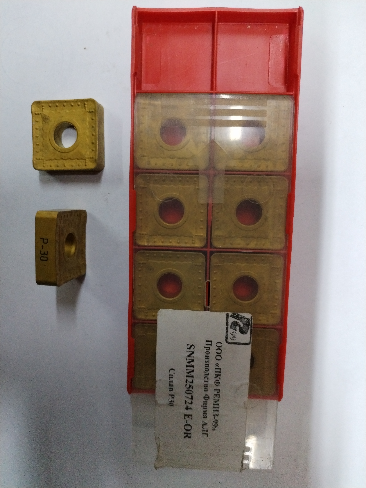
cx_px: 183
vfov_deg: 67.3
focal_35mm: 26
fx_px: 367
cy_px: 244
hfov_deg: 53.1
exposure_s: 1/33.3
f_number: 1.8
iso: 805
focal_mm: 4.75
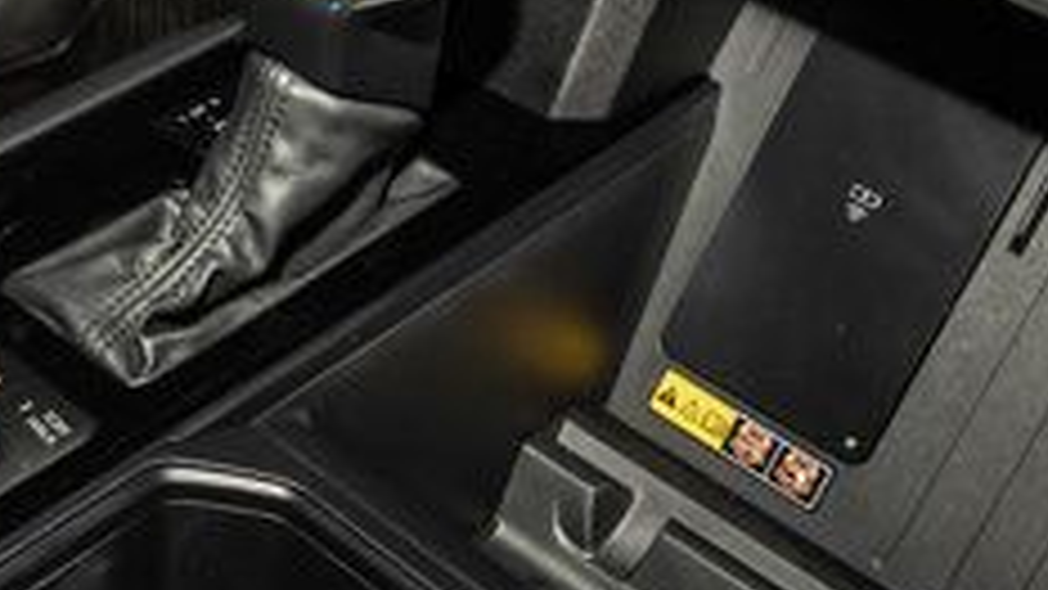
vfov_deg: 17.5
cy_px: 277
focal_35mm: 69
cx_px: 364
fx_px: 1917
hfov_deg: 30.4
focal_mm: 24
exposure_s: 1/200
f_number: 10
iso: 800
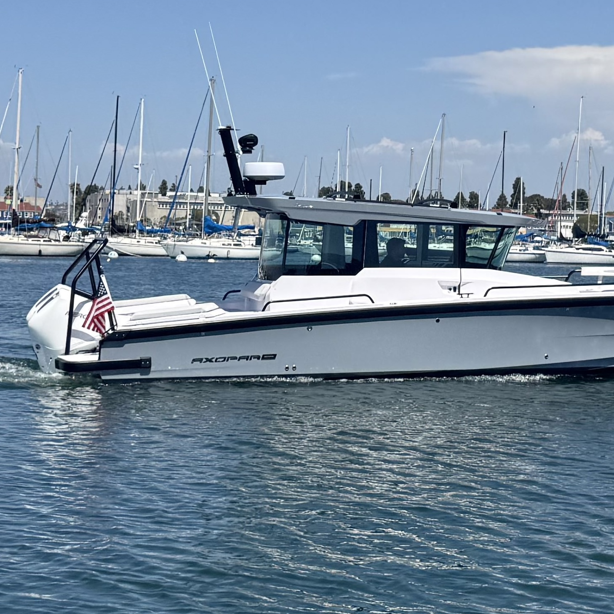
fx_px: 743
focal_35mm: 37
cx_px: 414
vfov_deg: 44.9
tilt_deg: +1.0
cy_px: 285
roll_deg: -1.4
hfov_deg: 44.2
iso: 80
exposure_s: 1/8130
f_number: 1.78
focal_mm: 6.76
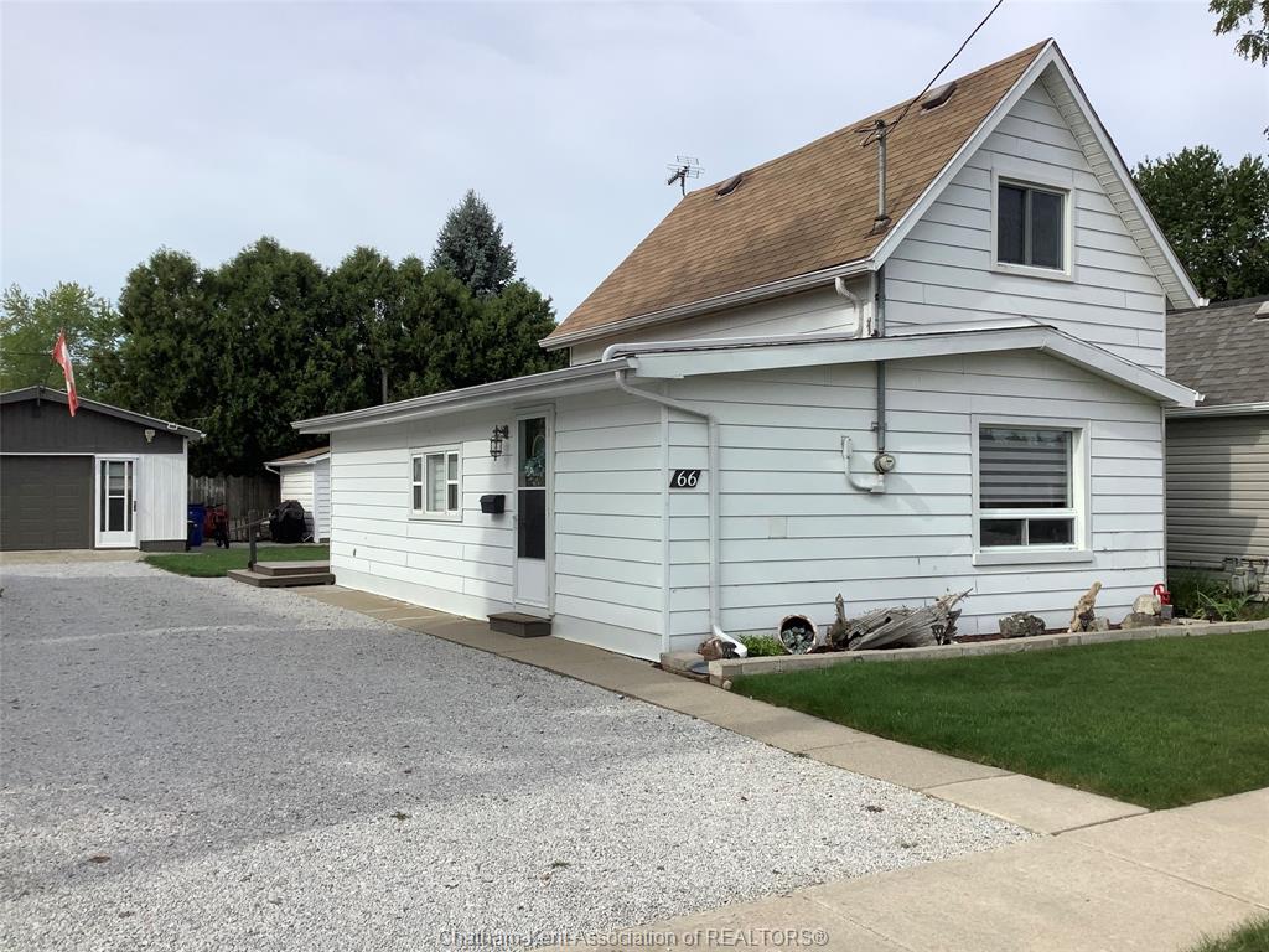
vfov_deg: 45.4
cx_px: 634
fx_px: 1136
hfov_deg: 58.4
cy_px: 476
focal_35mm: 31
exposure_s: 1/1508
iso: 25
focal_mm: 3.3
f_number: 2.4
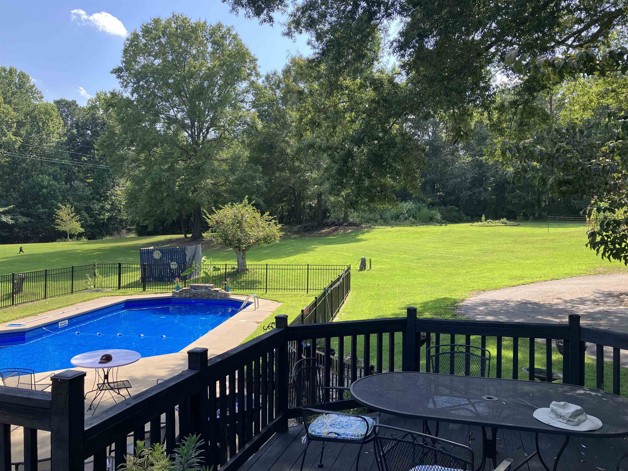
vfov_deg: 49.7
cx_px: 314
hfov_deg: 63.4
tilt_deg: +0.4
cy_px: 236
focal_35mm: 28
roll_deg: -1.2
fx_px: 508
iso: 32
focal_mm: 3.99
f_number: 1.8
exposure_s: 1/463
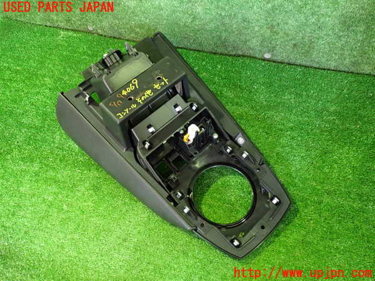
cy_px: 140
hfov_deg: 60.0
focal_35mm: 30
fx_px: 325
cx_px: 188
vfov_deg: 46.8
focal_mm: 5.4
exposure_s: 1/20
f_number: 2.3
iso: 800
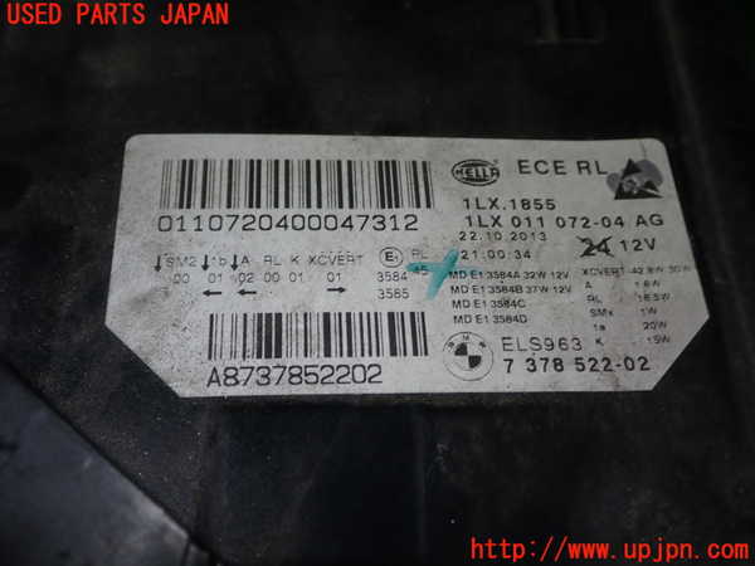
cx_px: 378
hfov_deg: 51.4
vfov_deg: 39.7
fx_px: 785
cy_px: 283
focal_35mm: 36
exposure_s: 1/40
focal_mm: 6.37
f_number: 7.1
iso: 125
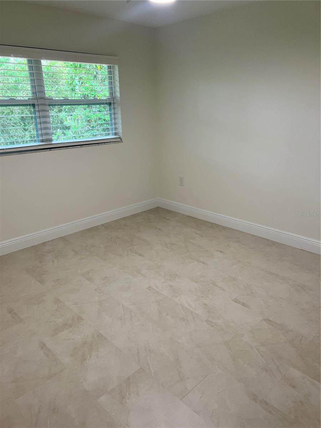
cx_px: 160
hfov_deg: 53.1
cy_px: 214
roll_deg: +0.9
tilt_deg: -16.8
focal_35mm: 26
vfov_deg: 67.3
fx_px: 321
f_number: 1.5
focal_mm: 5.7
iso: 125
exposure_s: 1/120
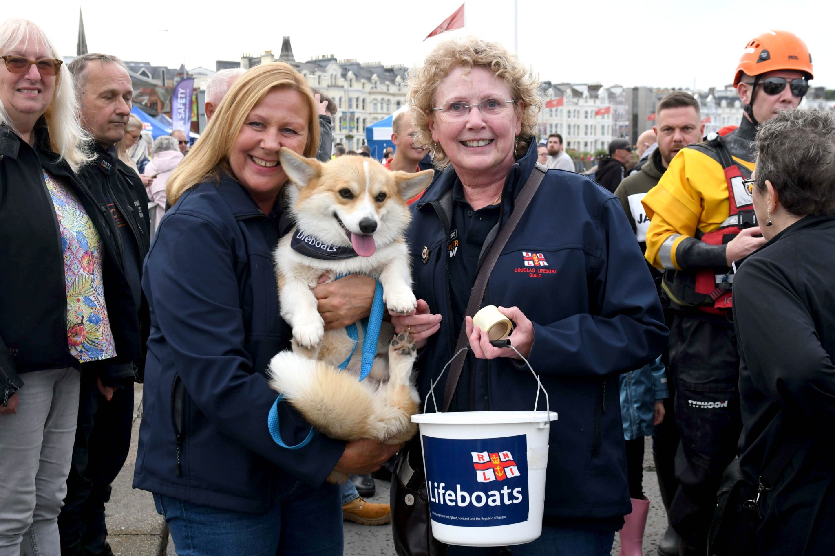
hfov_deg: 41.1
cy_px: 278
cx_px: 418
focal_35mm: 48
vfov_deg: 28.1
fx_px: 1113
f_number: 5.6
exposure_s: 1/800
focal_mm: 32
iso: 800
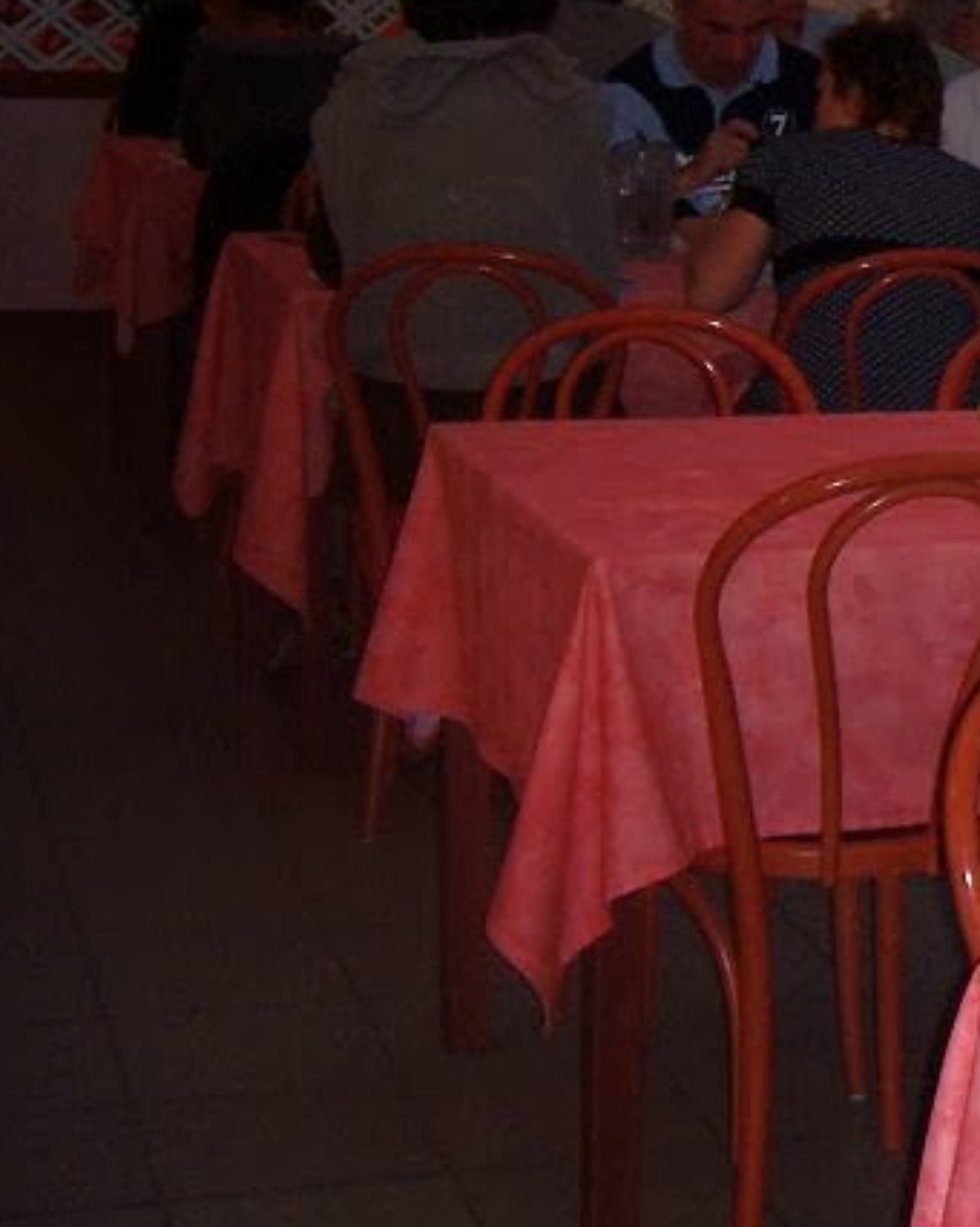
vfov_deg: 21.3
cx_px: 1451
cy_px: 313
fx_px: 3230
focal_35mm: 89
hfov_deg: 15.9
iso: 64
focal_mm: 6.4
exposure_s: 1/60.2
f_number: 3.5
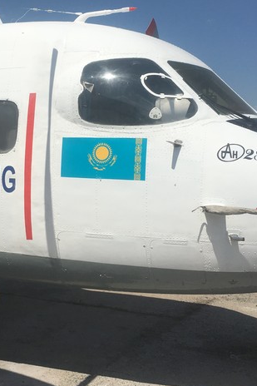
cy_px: 169
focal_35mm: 52
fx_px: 557
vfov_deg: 38.1
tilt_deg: -0.8
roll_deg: +1.5
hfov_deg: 25.5
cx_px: 47
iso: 25
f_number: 2.2
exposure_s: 1/4808
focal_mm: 4.15
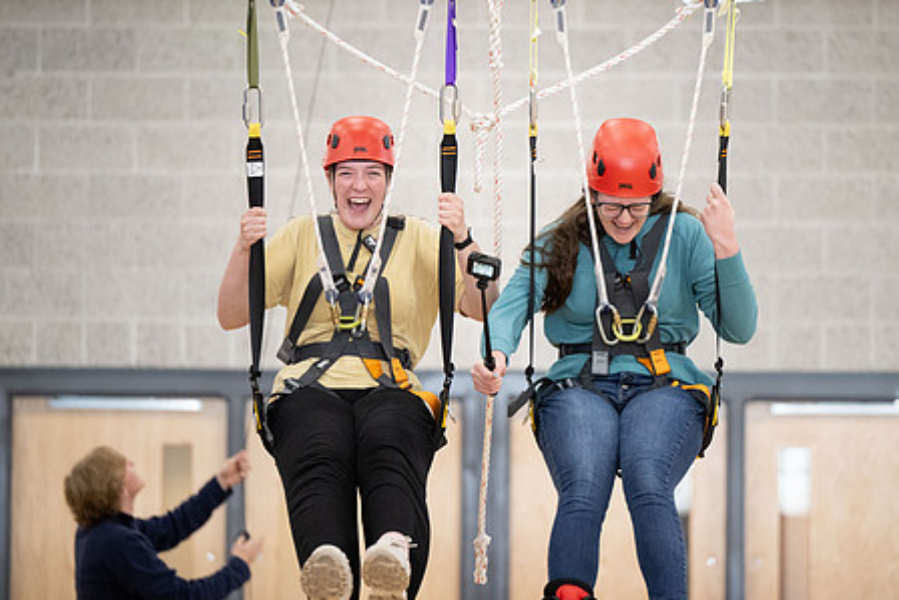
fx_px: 6470
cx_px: 530
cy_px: 230
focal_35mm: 259
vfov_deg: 5.3
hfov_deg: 7.9
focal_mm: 200
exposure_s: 1/500
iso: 3200
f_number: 2.8
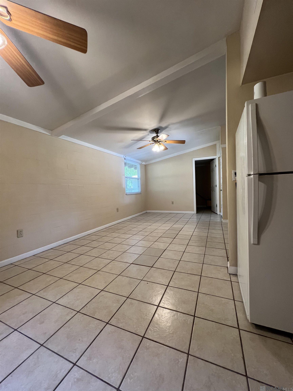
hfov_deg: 89.9
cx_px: 146
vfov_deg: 106.2
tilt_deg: -3.1
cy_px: 196
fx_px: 147
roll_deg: +0.3
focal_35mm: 13
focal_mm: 1.57
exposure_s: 1/120
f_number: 1.8
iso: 200
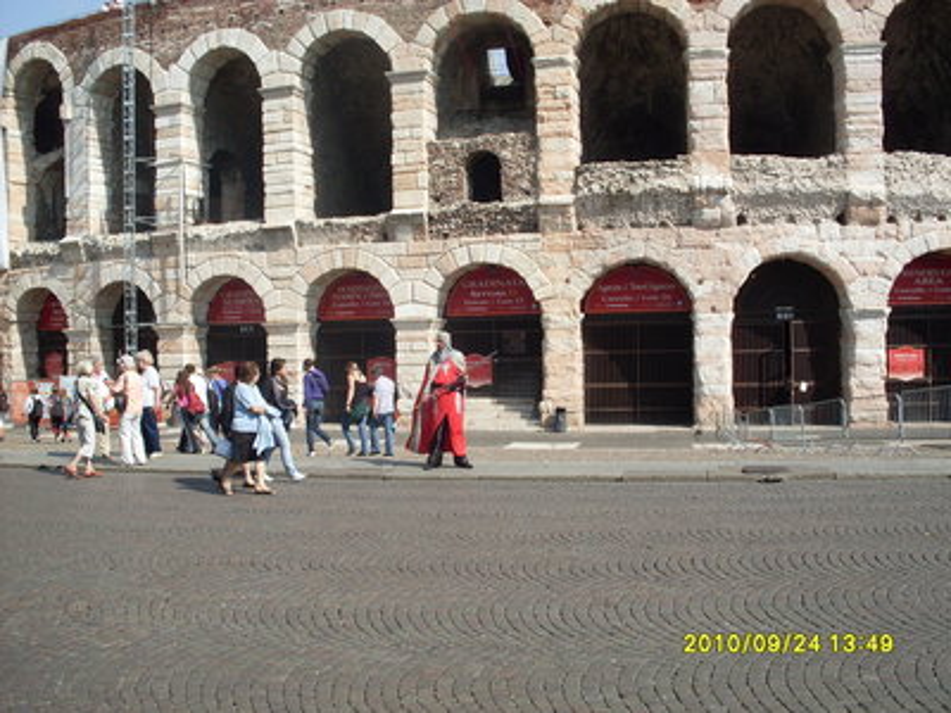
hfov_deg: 49.0
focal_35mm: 38
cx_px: 476
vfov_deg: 37.7
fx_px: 1044
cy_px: 356
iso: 80
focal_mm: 6.3
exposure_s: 1/180
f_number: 8.4
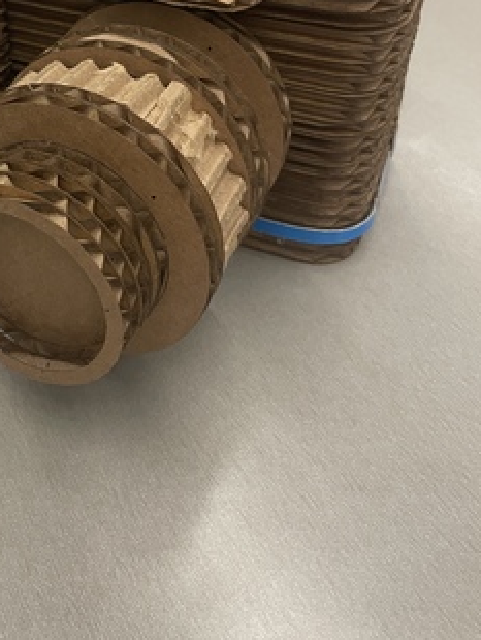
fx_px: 888
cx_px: 91
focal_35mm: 48
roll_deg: +1.9
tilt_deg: -33.4
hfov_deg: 29.6
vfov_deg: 38.0
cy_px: 117
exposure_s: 1/60
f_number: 1.6
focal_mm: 4.2
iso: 200
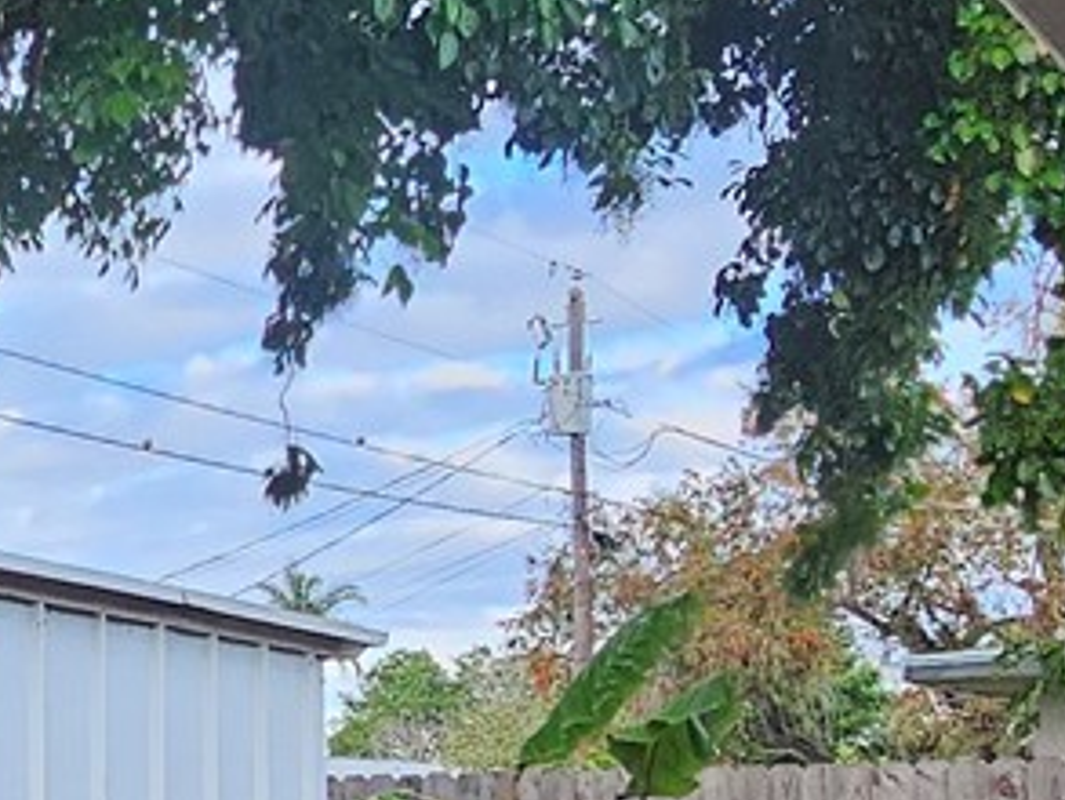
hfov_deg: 23.4
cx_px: -403
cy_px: 738
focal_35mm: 71
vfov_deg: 20.3
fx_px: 2185
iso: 100
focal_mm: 2.2
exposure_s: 1/359
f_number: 2.2
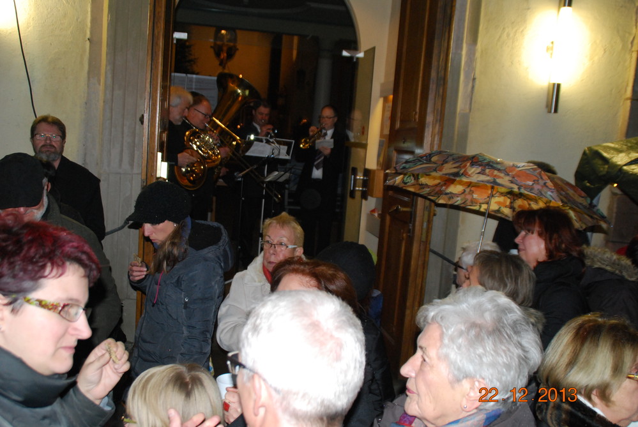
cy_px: 214
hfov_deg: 51.2
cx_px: 319
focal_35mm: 38
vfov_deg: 35.6
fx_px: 665
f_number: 5
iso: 800
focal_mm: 25
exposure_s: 1/60
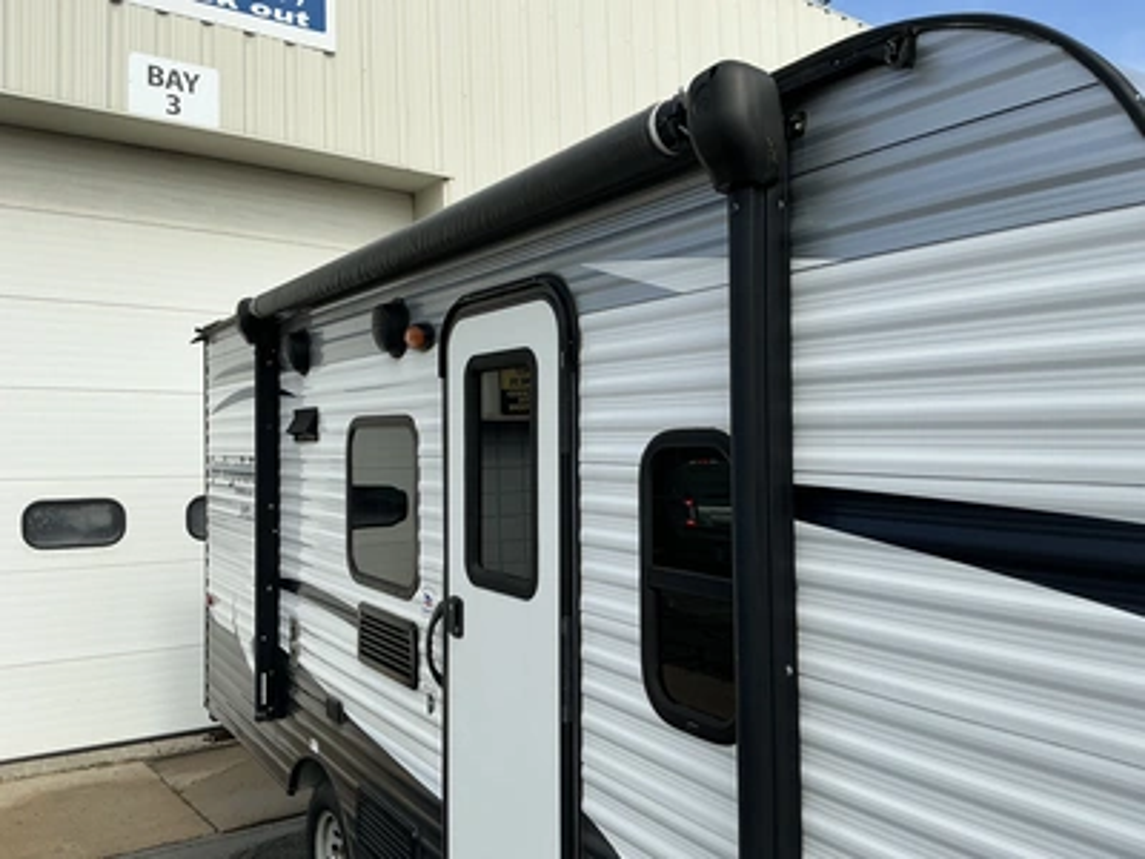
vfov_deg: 49.7
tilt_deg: +1.7
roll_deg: +2.2
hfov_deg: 63.4
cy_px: 430
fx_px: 926
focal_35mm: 28
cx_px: 572
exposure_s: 1/1786
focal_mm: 3
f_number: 1.8
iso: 25
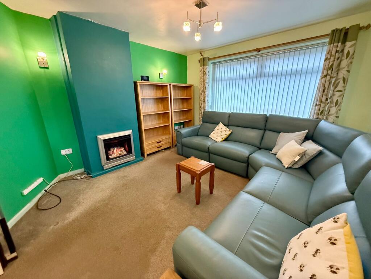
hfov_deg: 102.1
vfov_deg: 85.7
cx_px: 186
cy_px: 140
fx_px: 150
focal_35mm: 14
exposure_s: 1/50
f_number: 2.2
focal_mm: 2.22
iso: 640
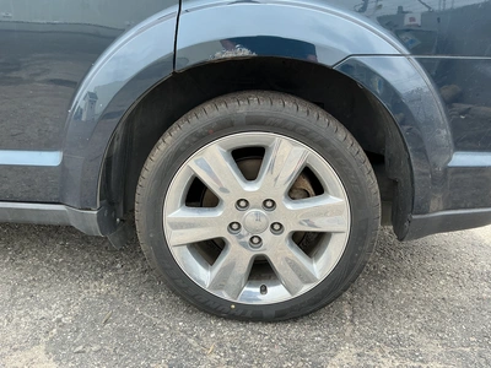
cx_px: 246
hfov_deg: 63.4
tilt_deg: -17.9
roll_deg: -5.6
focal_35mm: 28
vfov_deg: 49.7
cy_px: 184
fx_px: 397
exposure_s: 1/439
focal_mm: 3
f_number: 1.8
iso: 25
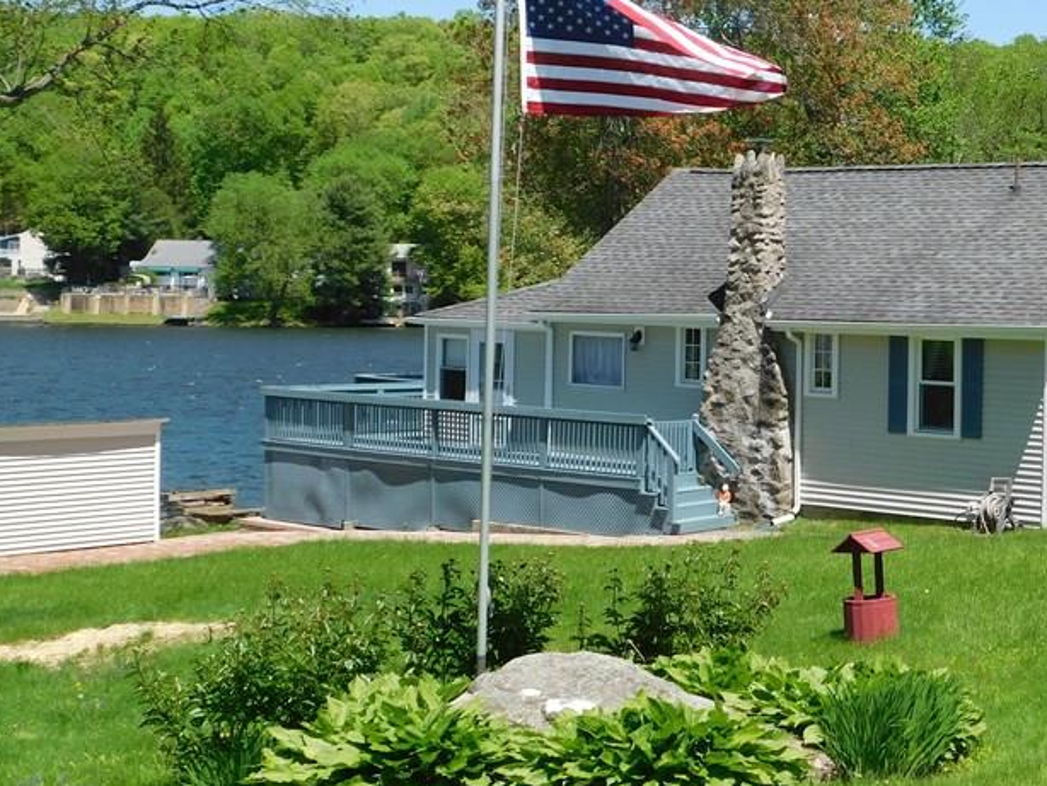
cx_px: 754
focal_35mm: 60
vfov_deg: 24.4
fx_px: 1815
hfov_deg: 31.7
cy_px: 327
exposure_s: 1/800
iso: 125
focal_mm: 6.3
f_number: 3.5
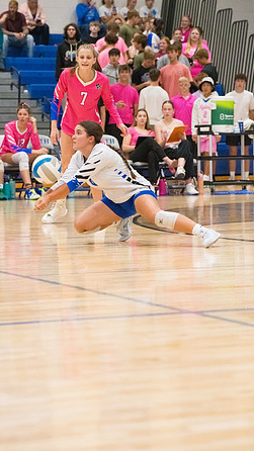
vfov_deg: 16.3
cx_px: 116
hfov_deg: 9.2
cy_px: 224
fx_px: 1580
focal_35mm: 132
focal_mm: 125
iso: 8000
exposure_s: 1/1250
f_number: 4.5
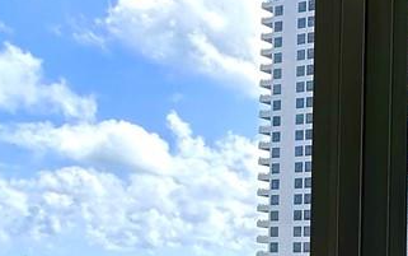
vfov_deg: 17.0
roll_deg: -1.3
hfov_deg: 24.4
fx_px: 823
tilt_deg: -0.1
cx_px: 529
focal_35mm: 74
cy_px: 288
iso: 40
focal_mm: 2.22
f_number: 2.2
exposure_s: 1/979
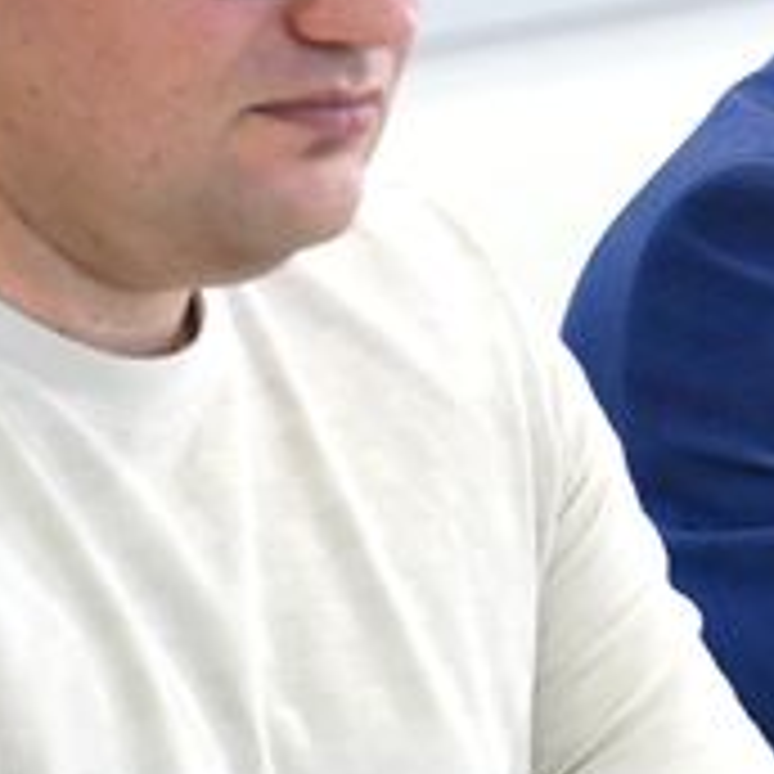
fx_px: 13129
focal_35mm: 519
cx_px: 1091
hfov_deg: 3.4
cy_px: 302
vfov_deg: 3.4
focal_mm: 150
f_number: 5.6
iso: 4000
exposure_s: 1/160
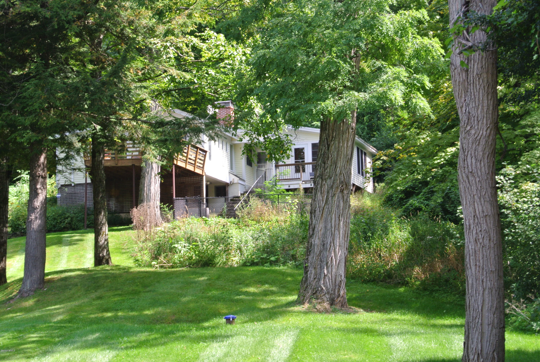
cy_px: 181
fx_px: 1216
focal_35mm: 81
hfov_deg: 25.0
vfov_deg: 16.9
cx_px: 270
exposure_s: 1/80
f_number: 5.6
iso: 100
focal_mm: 30
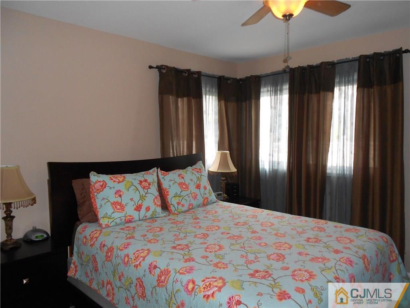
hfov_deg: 67.3
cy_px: 154
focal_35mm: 26
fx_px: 308
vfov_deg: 53.1
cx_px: 205
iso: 250
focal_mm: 4.6
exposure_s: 1/25
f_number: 3.2
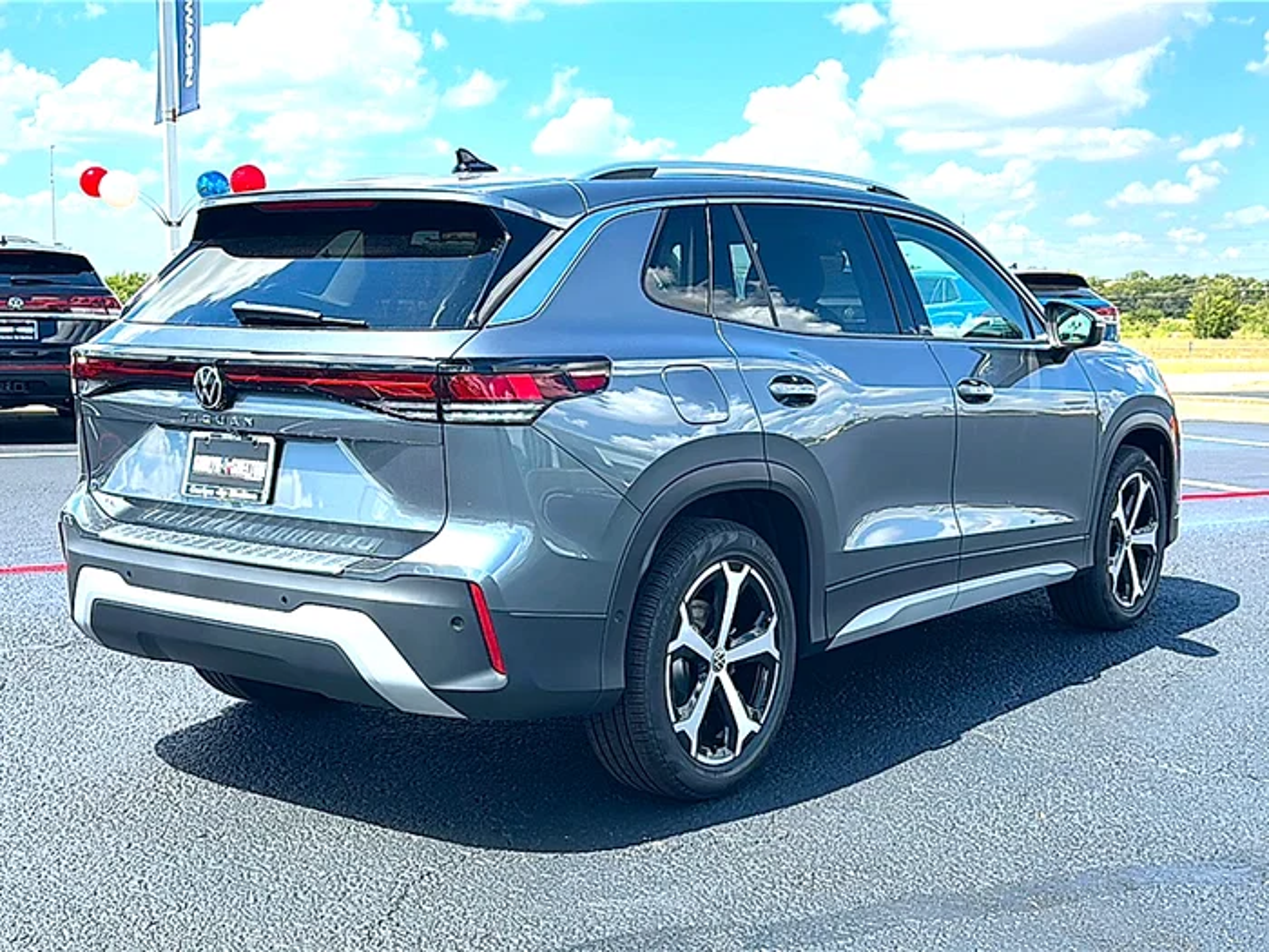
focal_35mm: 36
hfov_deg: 51.4
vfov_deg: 39.7
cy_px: 476
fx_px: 1320
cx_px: 634
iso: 80
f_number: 1.78
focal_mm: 6.86
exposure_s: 1/2421
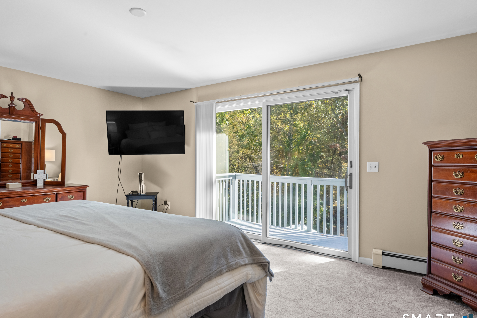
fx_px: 278
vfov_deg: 59.5
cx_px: 227
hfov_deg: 81.2
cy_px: 161
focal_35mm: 21
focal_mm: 20
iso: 400
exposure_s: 1/13
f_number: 9
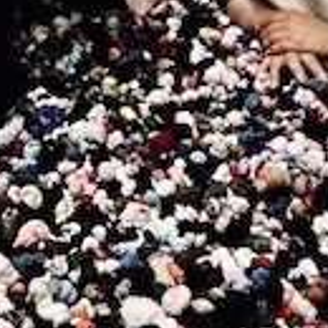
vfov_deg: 17.7
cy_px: -53
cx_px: 18
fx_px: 1008
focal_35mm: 94
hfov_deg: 18.1
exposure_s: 1/50
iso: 200
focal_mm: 2.69
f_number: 1.9
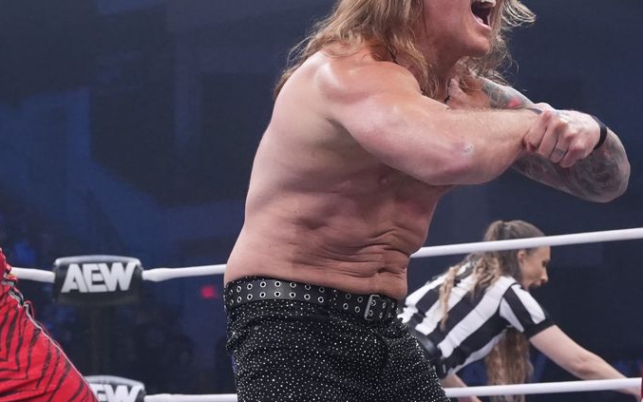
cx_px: 293
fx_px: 1822
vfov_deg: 12.5
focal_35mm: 104
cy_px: 318
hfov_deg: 20.0
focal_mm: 32
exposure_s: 1/1000
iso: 4000
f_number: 3.2
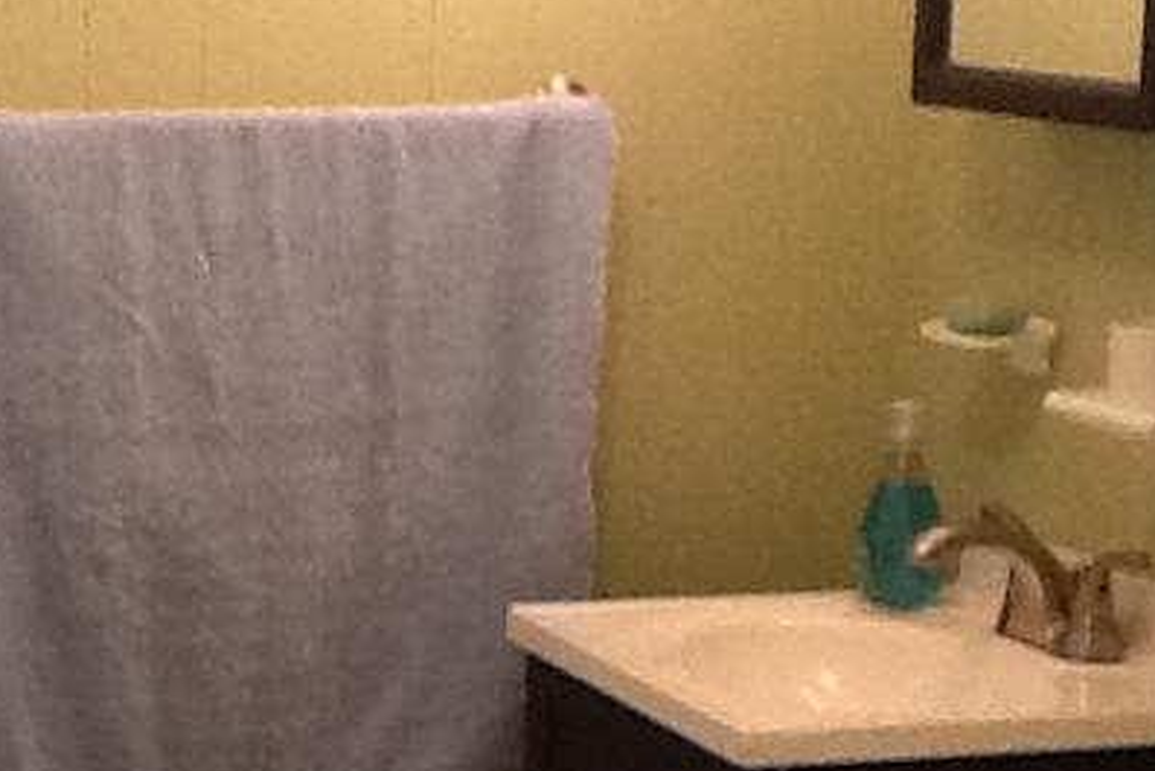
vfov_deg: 11.6
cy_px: 675
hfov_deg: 16.9
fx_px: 3787
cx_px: -17
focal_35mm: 118
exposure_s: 1/30
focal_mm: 2.03
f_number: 2.4
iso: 160
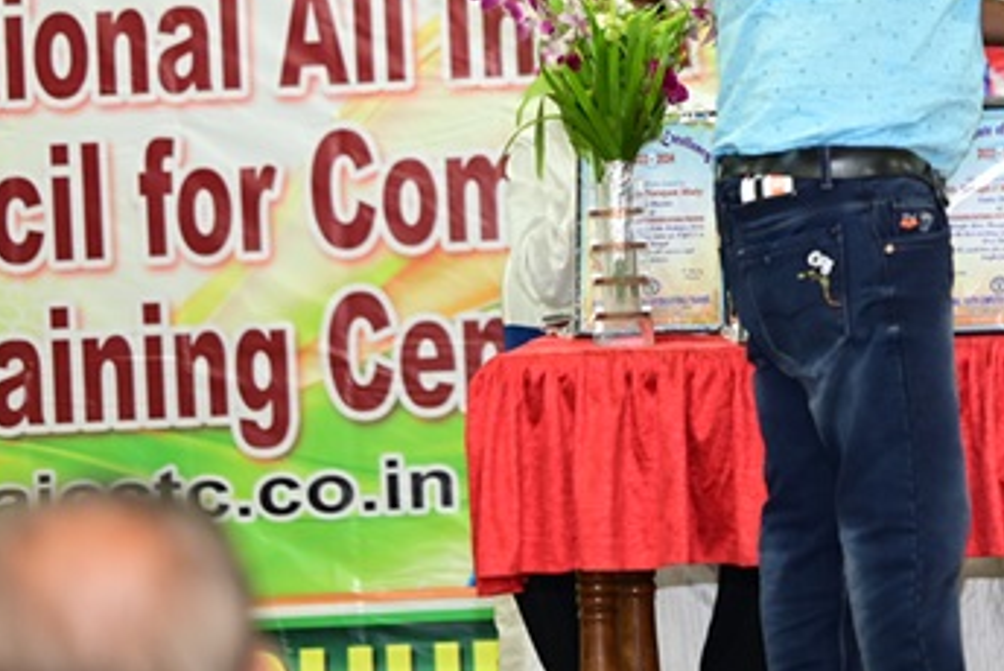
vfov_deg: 6.6
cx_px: 1086
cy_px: 29
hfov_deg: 9.8
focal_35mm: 208
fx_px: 5806
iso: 500
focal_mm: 85
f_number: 1.8
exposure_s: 1/125
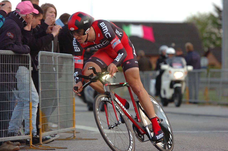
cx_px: 114
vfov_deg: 5.5
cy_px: 76
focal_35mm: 248
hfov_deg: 8.3
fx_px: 1564
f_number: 3.5
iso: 500
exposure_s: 1/1000
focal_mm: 165
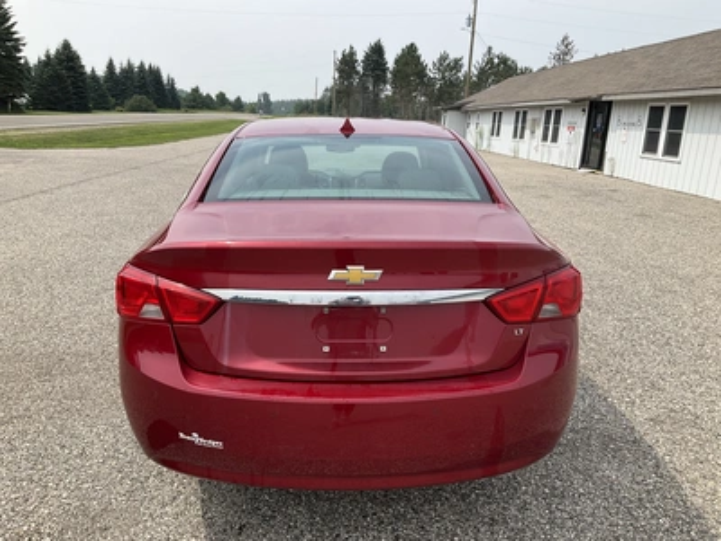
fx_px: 604
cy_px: 270
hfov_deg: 61.7
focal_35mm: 29
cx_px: 360
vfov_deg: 48.2
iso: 25
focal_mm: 3
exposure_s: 1/1675
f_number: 1.8
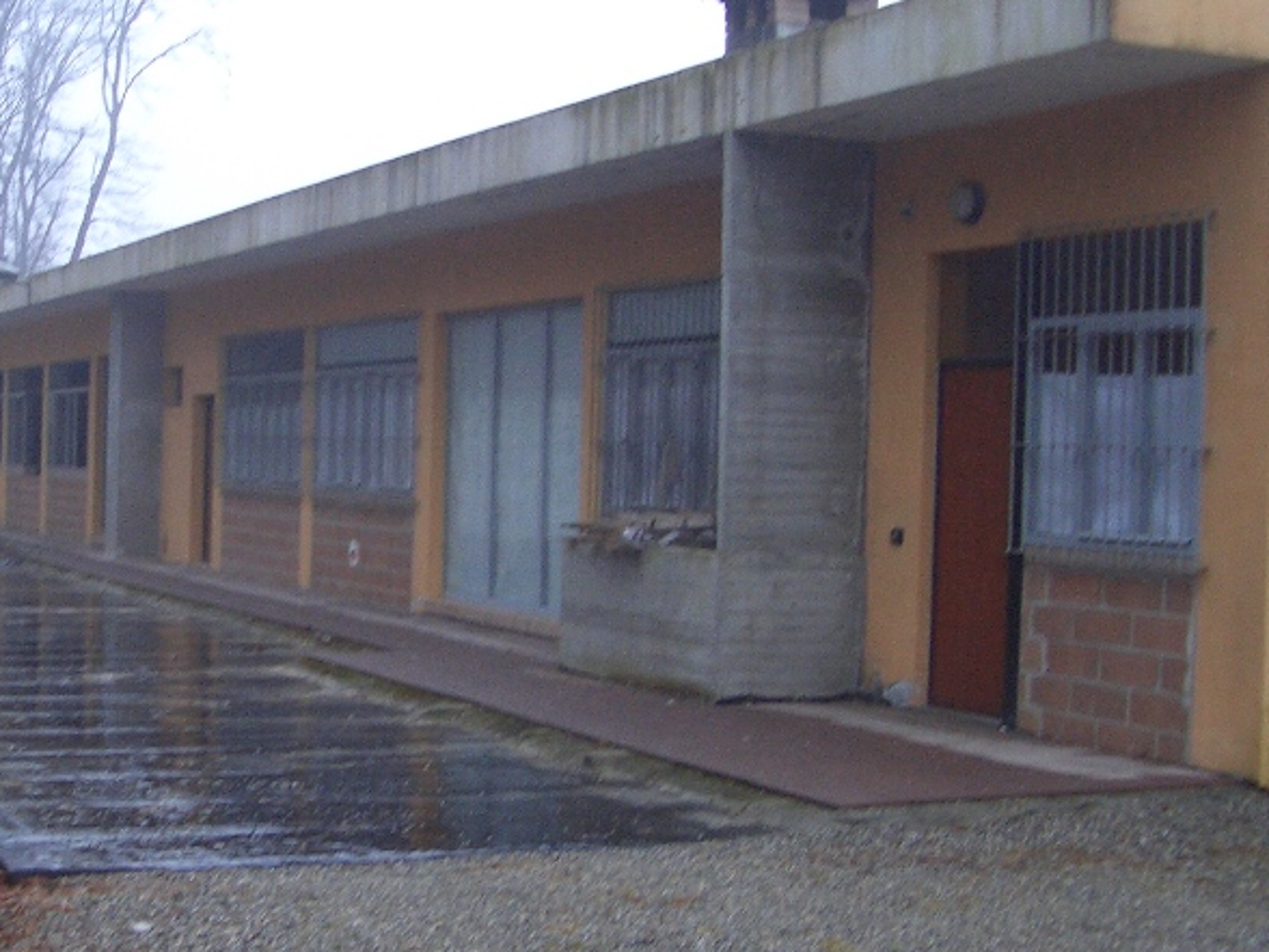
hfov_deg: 31.3
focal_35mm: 61
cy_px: 514
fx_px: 2236
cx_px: 367
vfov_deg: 24.0
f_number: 2.6
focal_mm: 5.8
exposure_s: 1/100
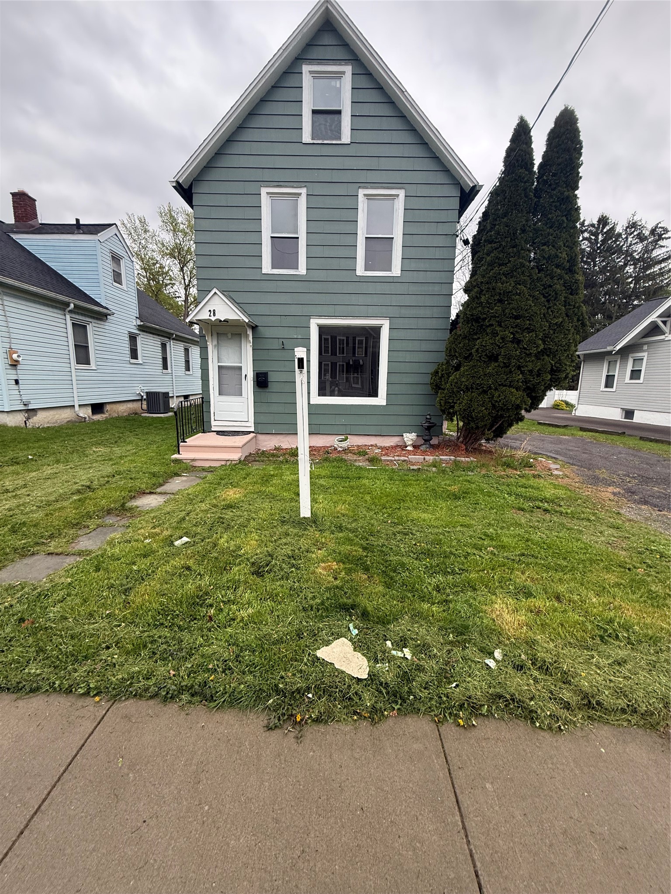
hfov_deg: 85.7
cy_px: 447
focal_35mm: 14
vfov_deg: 102.1
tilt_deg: -11.2
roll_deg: -1.1
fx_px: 362
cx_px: 336
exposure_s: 1/99
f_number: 2.2
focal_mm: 2.22
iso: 125
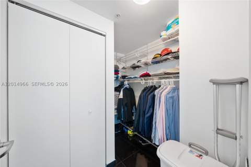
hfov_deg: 112.7
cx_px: 126
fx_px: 84
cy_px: 84
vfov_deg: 89.9
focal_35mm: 12
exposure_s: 1/2.5
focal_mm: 12
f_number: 9
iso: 500
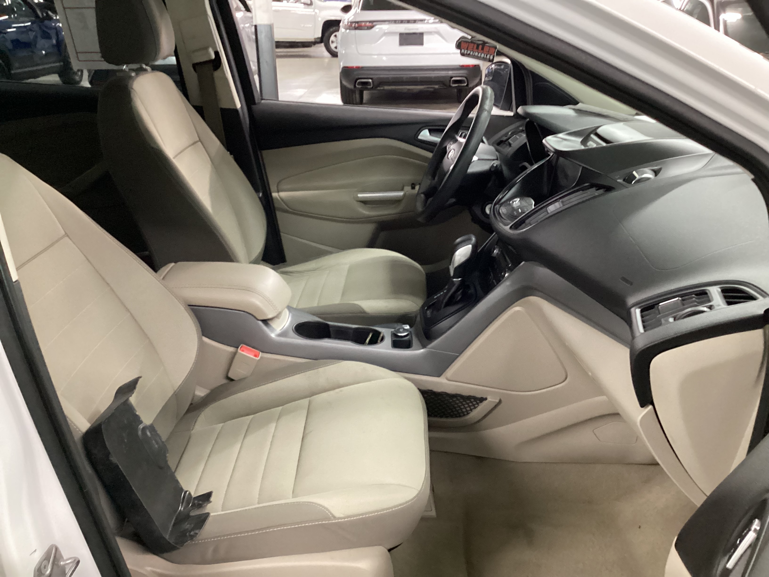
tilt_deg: -24.6
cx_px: 384
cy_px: 288
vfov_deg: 45.4
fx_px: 689
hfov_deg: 58.4
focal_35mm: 31
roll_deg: +1.2
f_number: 2.4
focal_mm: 3.3
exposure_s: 1/30
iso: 640
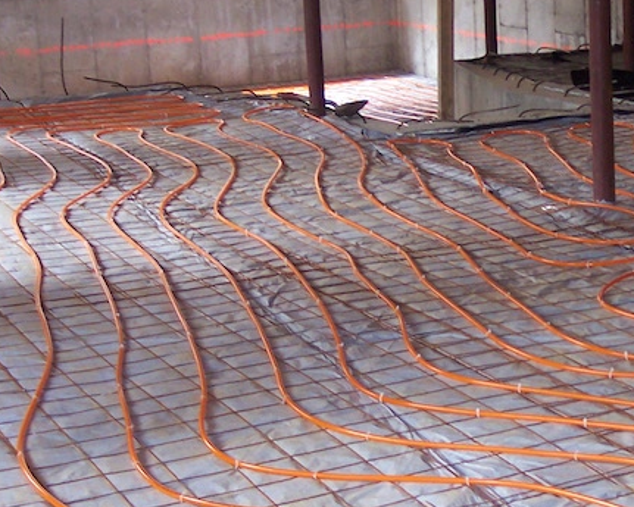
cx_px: 699
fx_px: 1652
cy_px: 318
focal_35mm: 88
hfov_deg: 20.7
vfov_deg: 17.4
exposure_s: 1/30
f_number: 2.8
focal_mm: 8
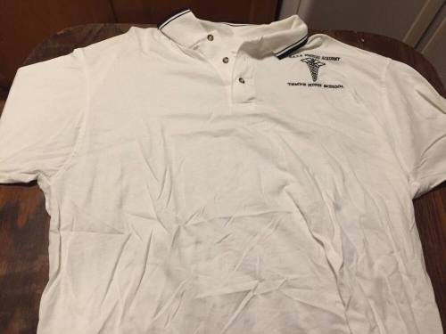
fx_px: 374
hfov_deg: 61.7
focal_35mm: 29
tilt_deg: -63.3
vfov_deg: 48.2
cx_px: 223
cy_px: 167
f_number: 2.2
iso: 160
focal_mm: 4.15
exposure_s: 1/30
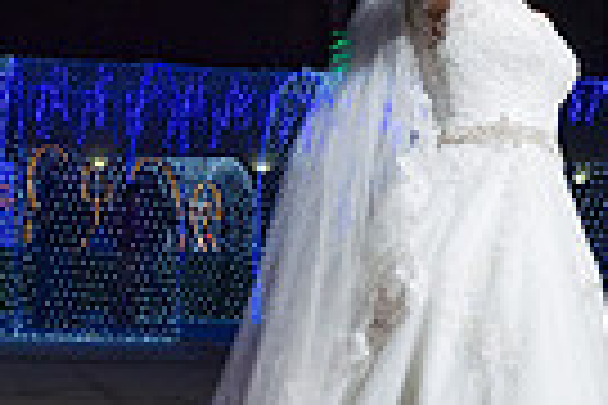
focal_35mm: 86
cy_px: 151
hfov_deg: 22.5
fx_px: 1452
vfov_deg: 15.9
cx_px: -32
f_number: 3.5
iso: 1600
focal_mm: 20
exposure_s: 1/125
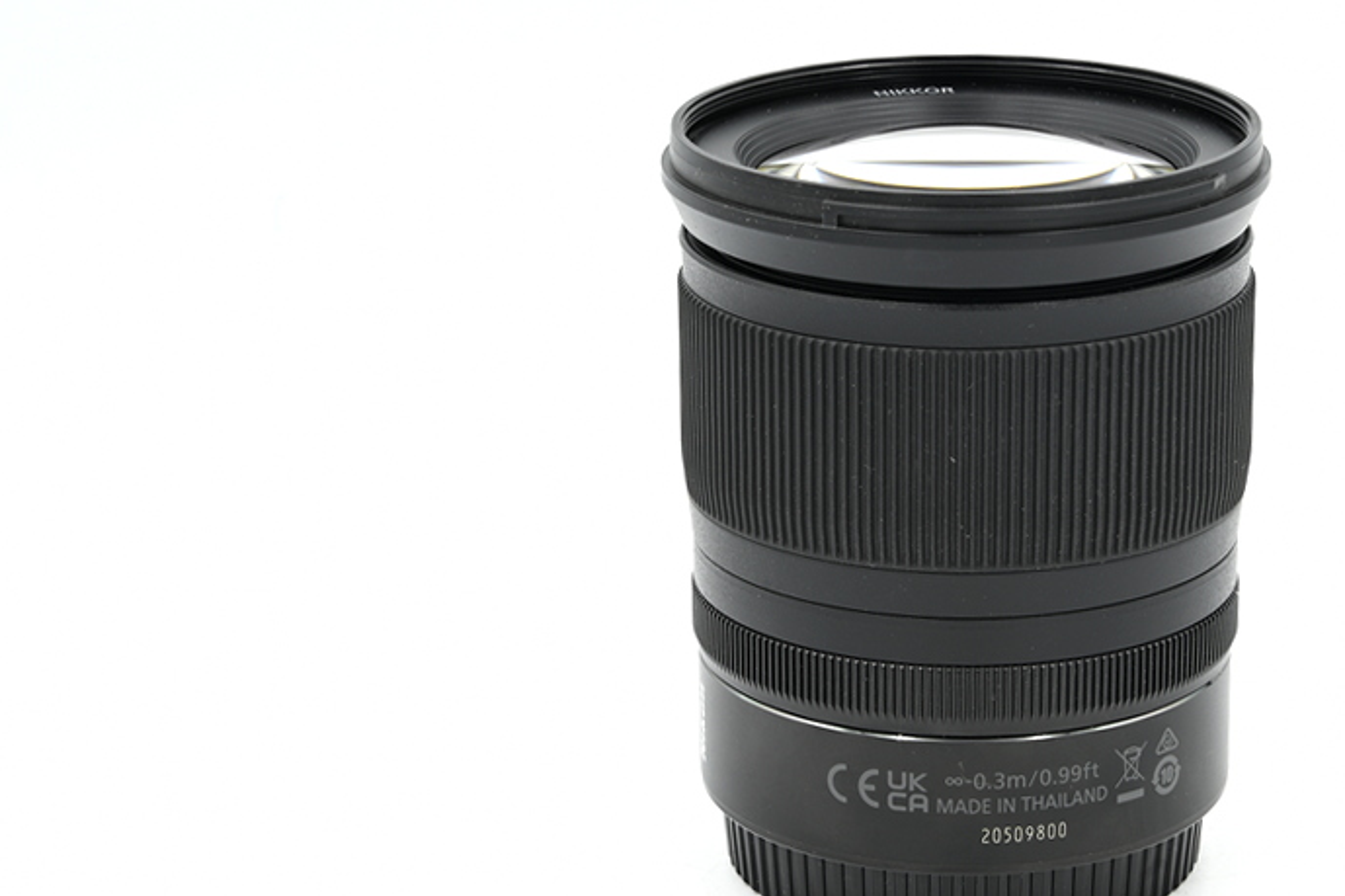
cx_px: 916
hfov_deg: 19.8
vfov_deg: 13.3
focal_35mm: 103
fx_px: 3847
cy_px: 440
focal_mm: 75
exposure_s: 1/13
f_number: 14
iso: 100
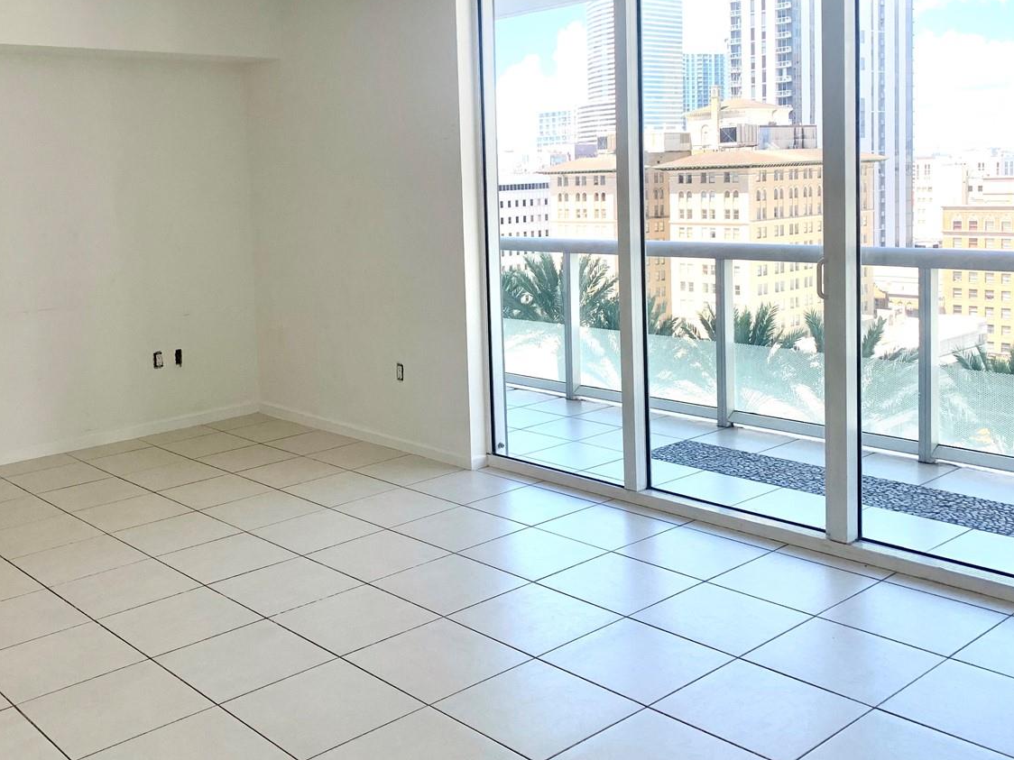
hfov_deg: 49.9
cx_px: 428
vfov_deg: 38.3
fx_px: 1084
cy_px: 270
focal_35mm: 37
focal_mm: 4.25
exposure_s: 1/155
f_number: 1.8
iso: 25
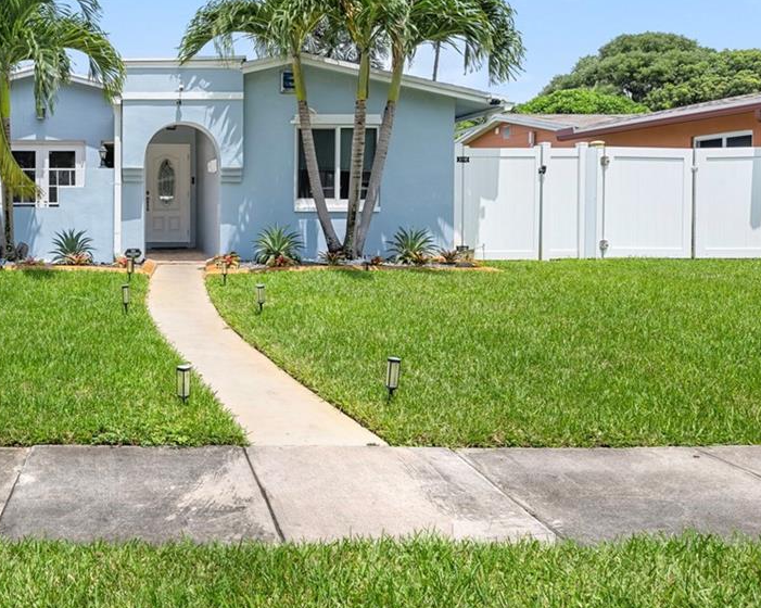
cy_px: 227
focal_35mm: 30
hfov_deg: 53.8
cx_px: 127
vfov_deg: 48.0
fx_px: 675
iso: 64
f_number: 8
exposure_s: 1/125
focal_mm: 14
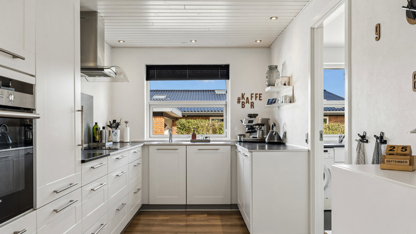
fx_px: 326
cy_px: 134
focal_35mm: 30
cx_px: 206
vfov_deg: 39.4
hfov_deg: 65.1
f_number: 8
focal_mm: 27.5
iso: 200
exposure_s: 1/20
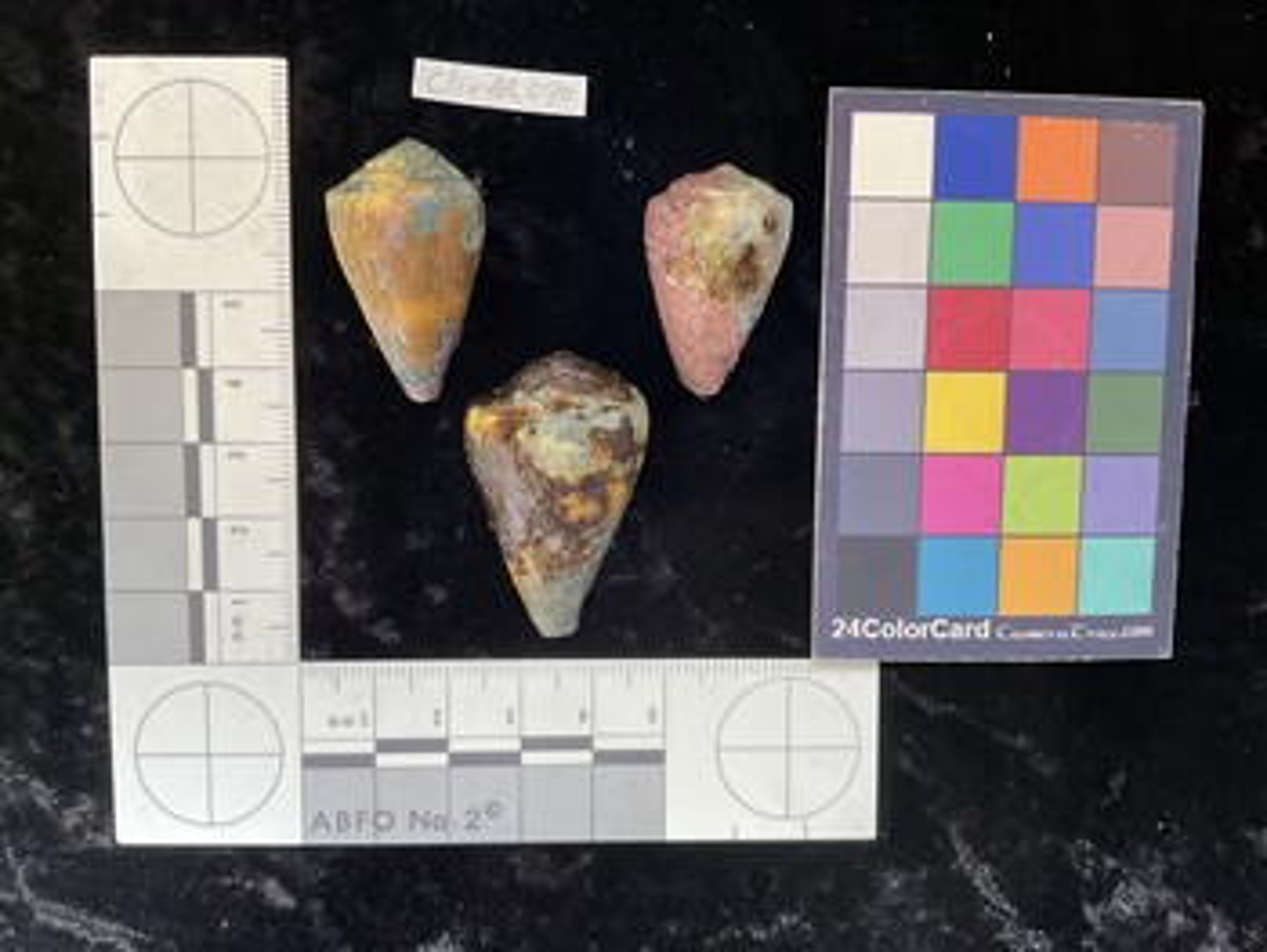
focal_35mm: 29
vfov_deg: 48.3
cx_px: 634
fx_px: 1062
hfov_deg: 61.6
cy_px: 476
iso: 40
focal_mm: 3
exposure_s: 1/60
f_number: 1.8
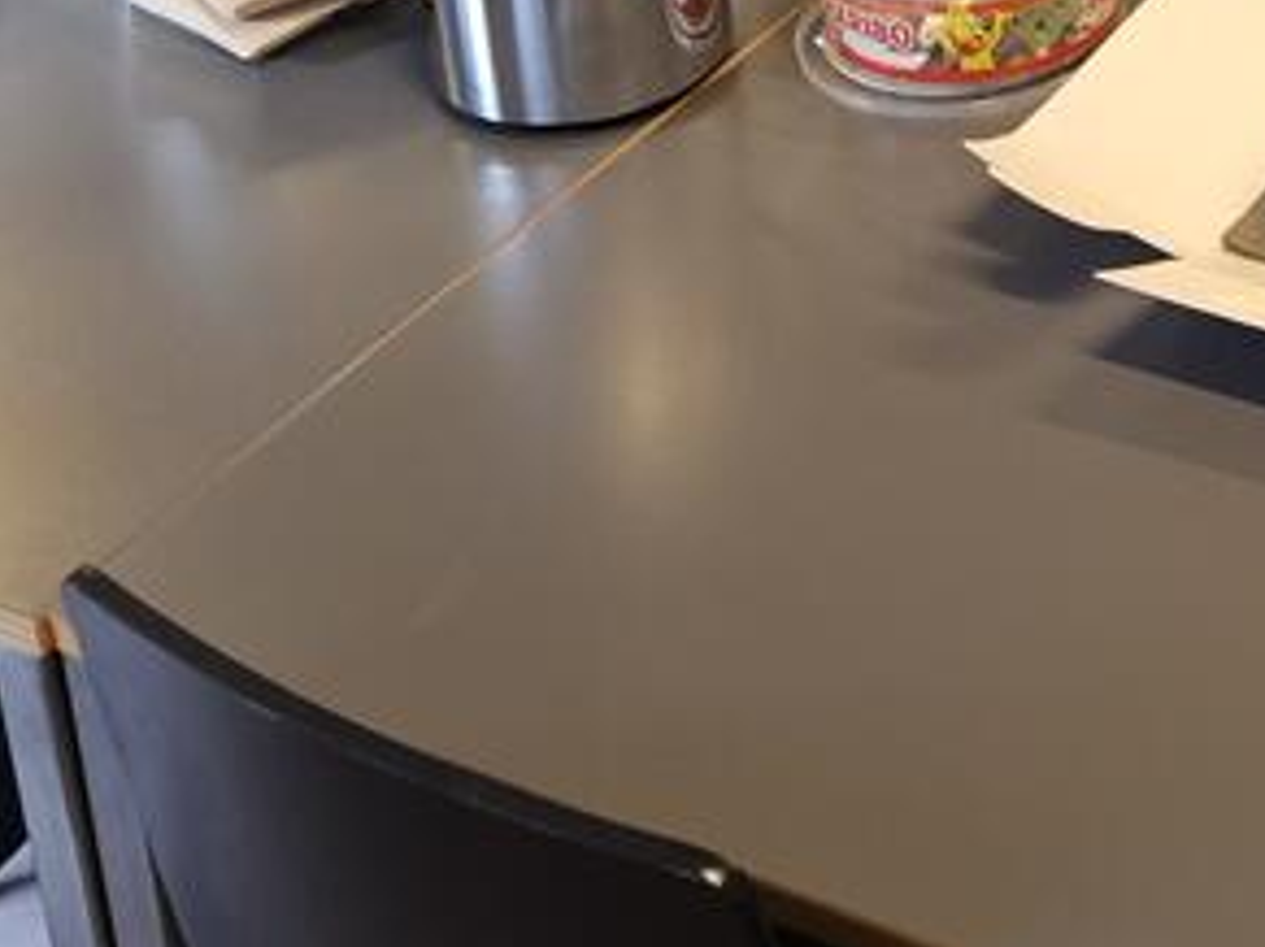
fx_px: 3324
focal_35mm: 91
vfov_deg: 14.7
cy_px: -613
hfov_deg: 21.1
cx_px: 1104
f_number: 1.8
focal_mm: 5.4
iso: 250
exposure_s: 1/100
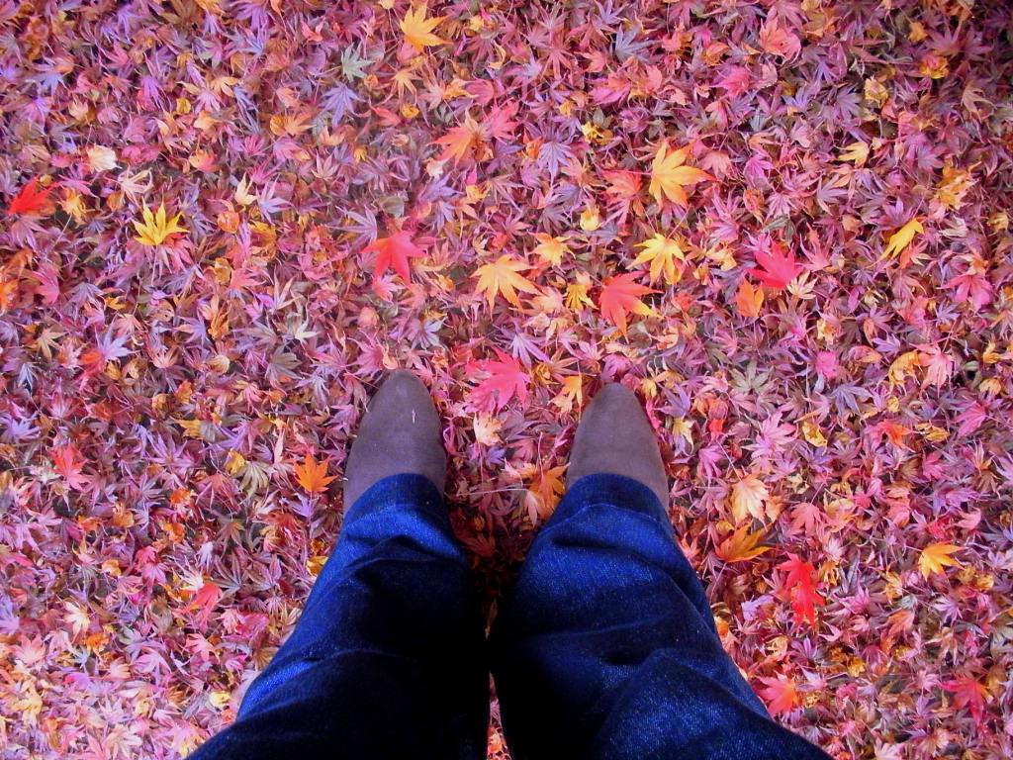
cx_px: 506
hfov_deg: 51.4
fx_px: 1054
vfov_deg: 39.7
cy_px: 380
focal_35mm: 36
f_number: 3.5
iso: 400
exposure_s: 1/14.4
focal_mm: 6.3
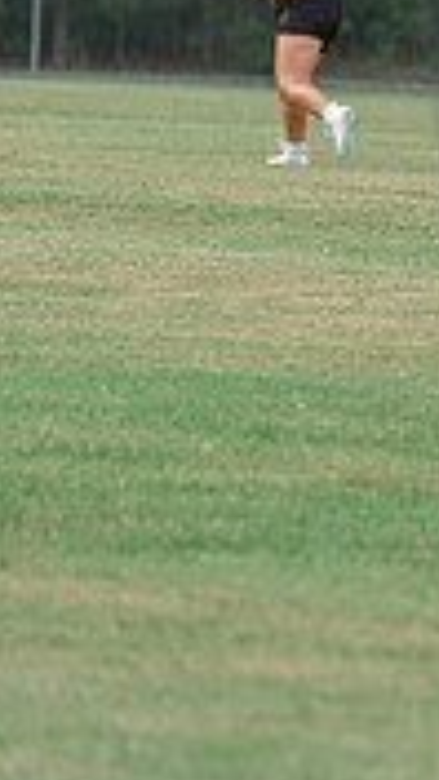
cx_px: 1206
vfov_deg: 3.6
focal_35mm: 604
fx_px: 12499
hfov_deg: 2.0
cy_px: -29
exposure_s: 1/640
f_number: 3.2
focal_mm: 175
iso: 250
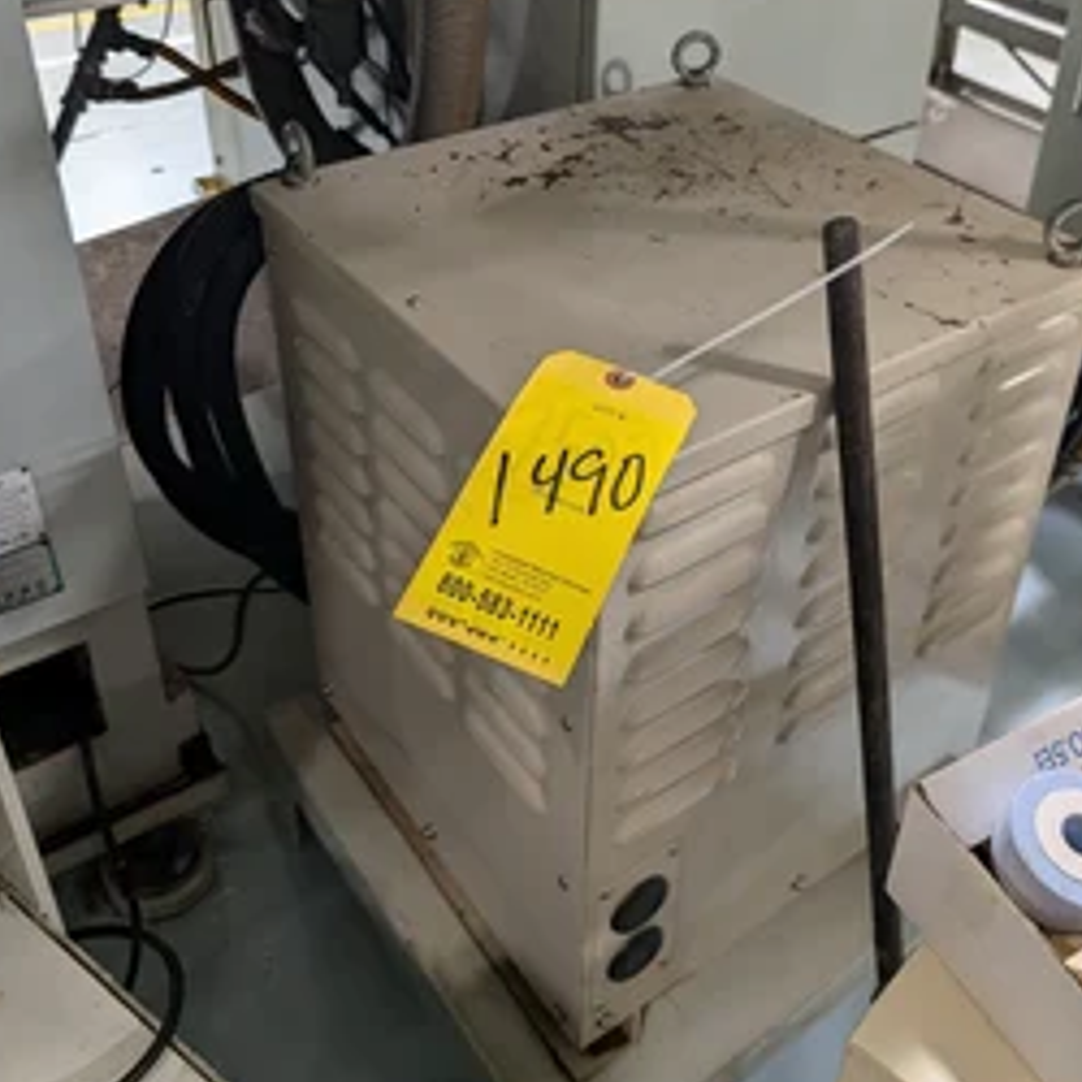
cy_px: 351
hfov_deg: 48.3
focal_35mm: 34
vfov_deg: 47.6
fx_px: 1202
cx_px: 621
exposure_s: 1/243
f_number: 1.68
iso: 1037
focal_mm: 6.9
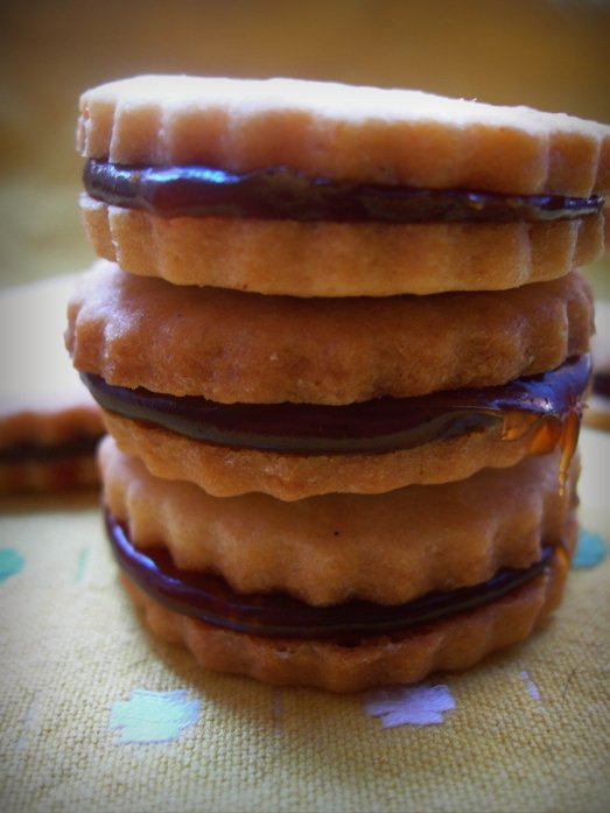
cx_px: 305
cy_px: 406
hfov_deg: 37.7
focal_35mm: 38
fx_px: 893
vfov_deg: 49.0
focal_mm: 7.8
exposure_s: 1/4
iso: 89
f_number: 2.8
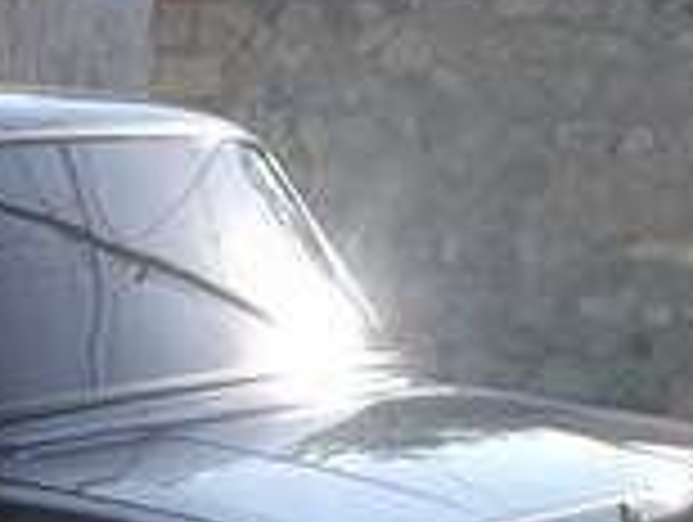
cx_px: -274
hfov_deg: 12.6
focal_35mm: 150
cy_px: 691
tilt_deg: -19.0
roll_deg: -0.5
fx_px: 3008
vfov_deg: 9.7
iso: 50
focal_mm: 4.28
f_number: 2.4
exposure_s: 1/649
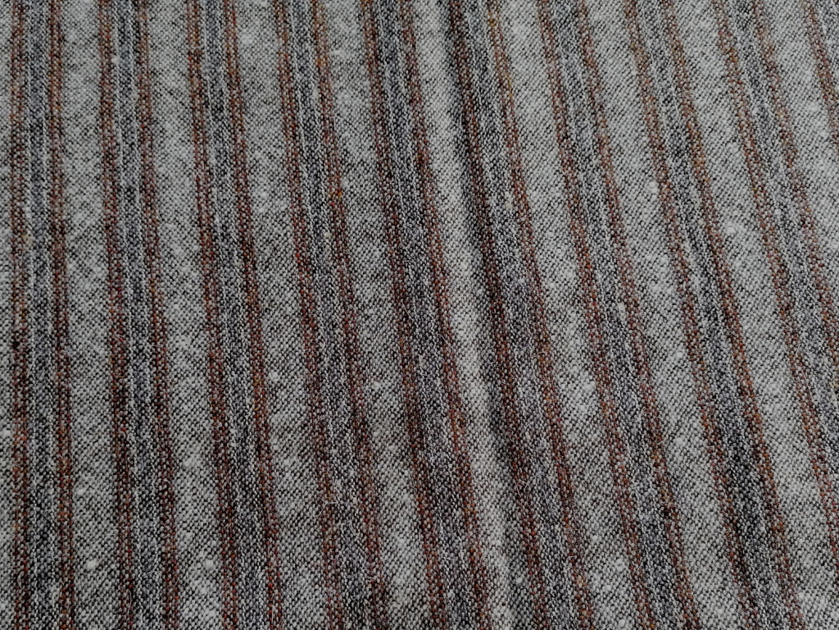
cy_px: 315
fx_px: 654
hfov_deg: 65.3
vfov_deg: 51.4
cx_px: 420
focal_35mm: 27
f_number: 1.8
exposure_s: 1/100
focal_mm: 4.75
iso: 80
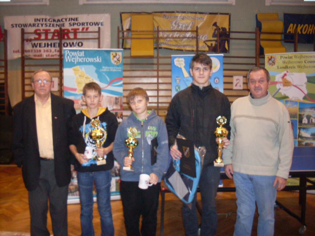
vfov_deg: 37.7
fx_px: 346
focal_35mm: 38
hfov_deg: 49.0
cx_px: 158
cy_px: 118
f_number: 2.8
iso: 240
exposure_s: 1/45
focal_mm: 6.3
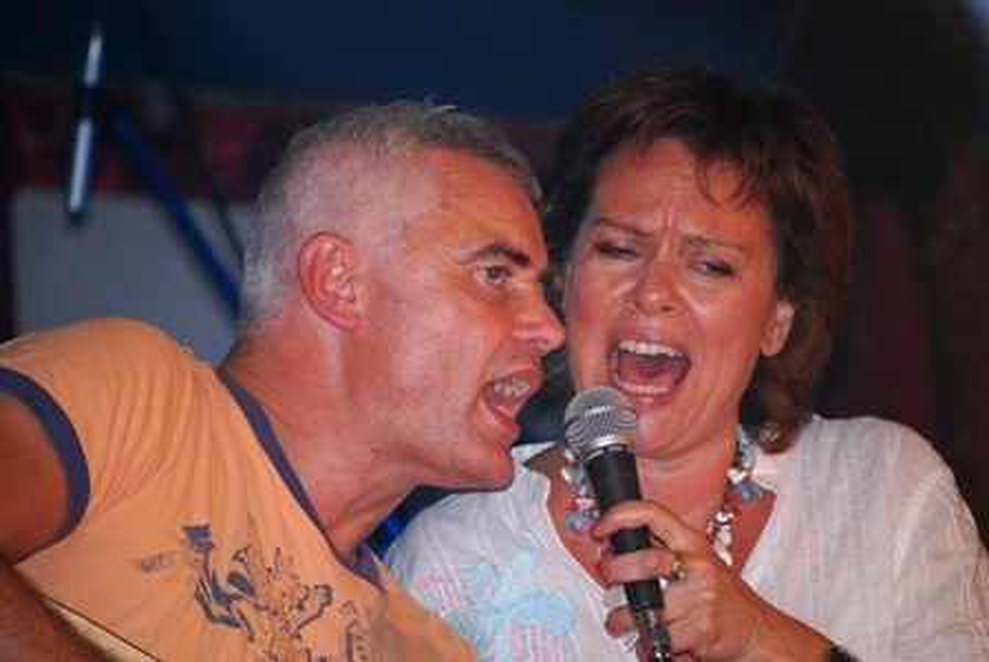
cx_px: 494
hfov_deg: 8.6
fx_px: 6602
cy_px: 331
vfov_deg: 5.7
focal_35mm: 240
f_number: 5.3
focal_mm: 160
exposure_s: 1/60
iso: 800
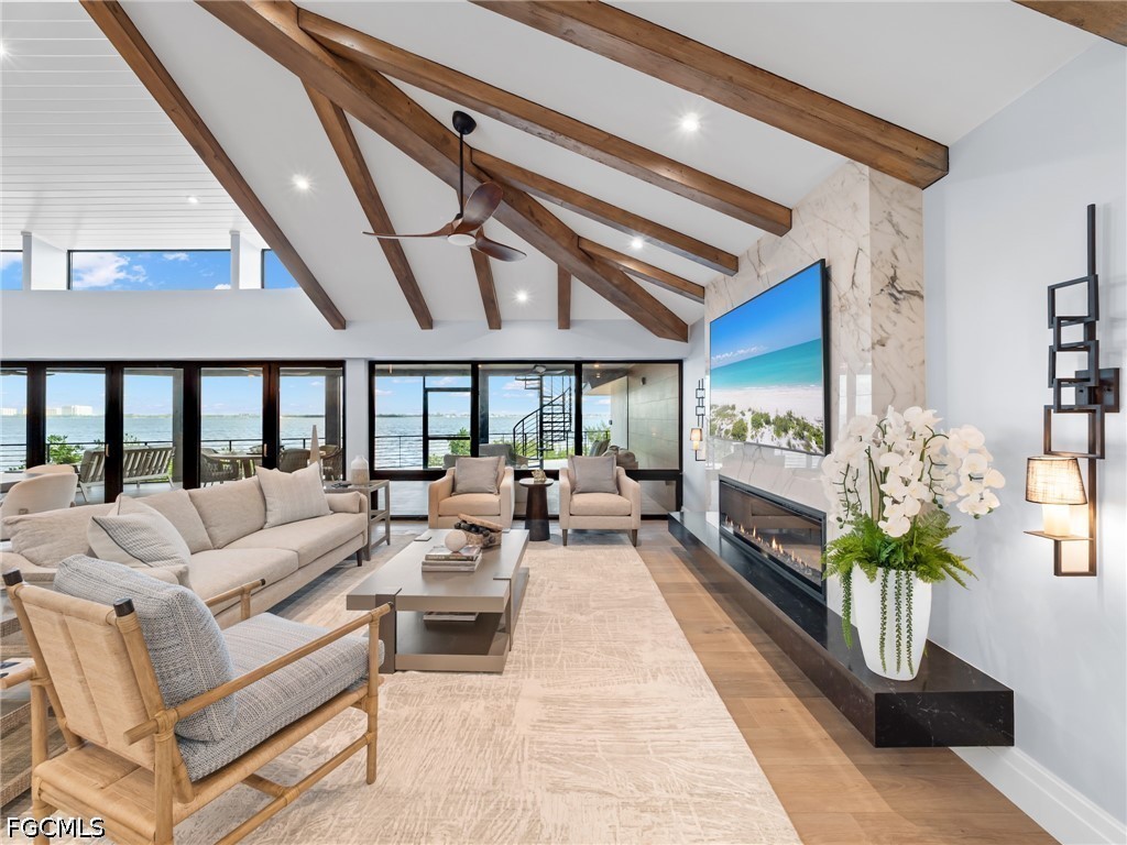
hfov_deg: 102.1
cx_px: 564
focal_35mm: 14
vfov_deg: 85.7
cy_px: 422
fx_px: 456
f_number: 7.1
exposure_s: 1/4
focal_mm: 7
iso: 200
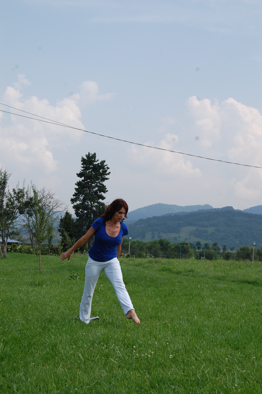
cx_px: 131
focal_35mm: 68
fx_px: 738
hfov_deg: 20.1
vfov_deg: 29.9
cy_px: 197
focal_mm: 45
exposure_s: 1/320
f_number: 9
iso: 200
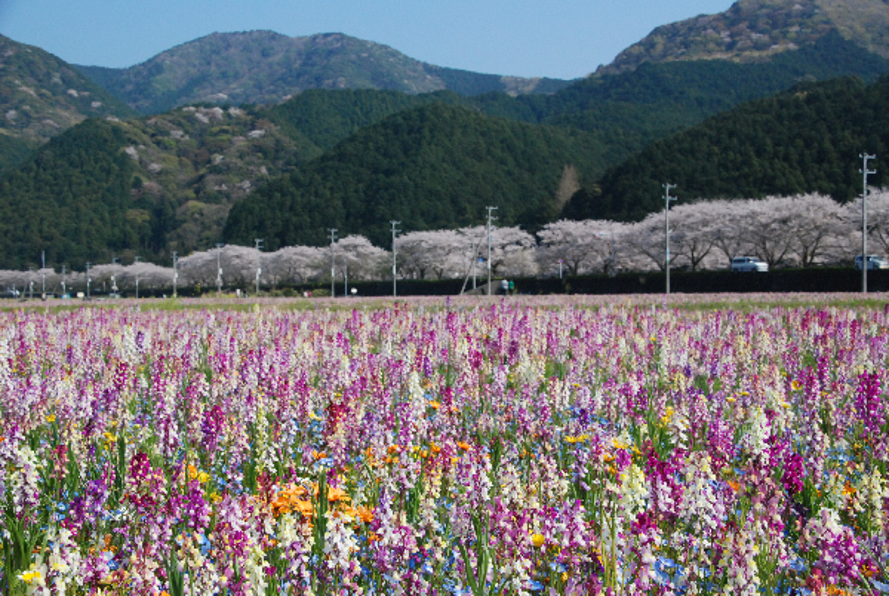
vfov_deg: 28.2
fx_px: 1187
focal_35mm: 48
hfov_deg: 41.1
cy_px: 298
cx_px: 444
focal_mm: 32
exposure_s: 1/1600
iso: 1000
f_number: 10
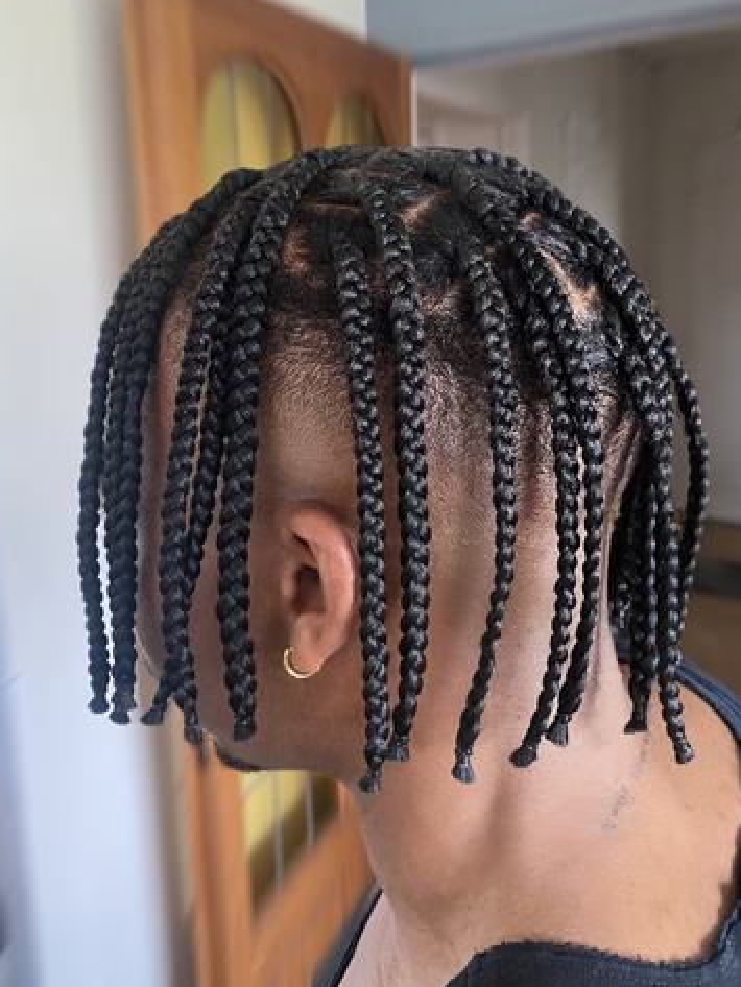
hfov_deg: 43.0
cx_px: 386
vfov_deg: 54.7
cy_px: 369
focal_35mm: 33
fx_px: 941
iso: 500
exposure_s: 1/44
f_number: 1.8
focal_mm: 4.25
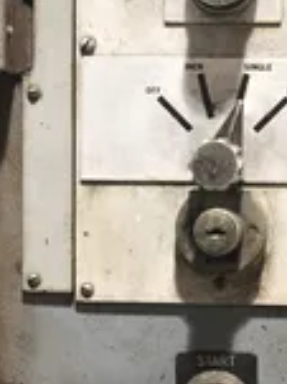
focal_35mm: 138
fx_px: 1528
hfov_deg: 10.7
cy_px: 221
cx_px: 190
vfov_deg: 14.3
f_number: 2.4
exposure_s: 1/30
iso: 100
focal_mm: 6
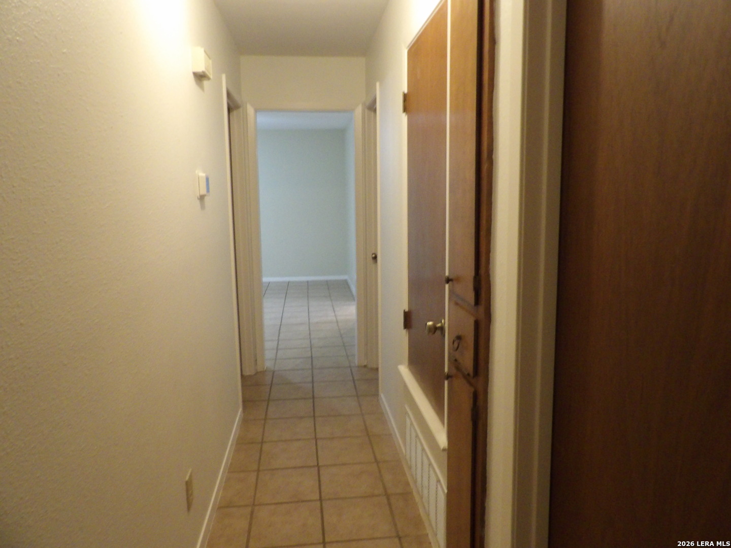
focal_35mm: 24
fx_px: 507
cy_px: 274
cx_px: 366
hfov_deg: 71.6
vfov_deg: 56.8
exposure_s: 1/17
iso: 776
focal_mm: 4.3
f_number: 3.2
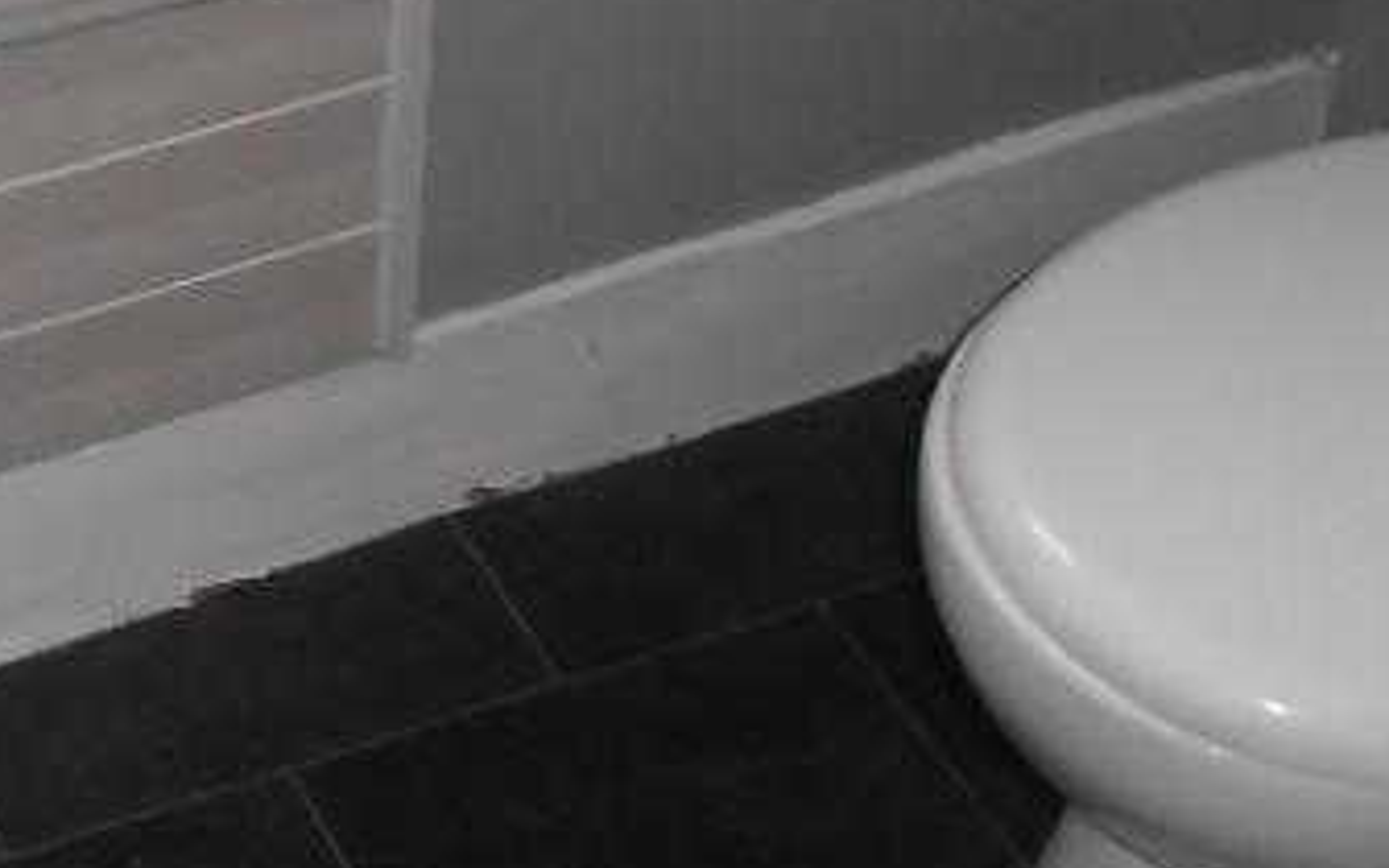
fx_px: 3180
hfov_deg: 23.7
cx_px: 41
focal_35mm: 84
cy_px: -95
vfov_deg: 15.1
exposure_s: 1/25
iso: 200
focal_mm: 4.6
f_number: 3.2
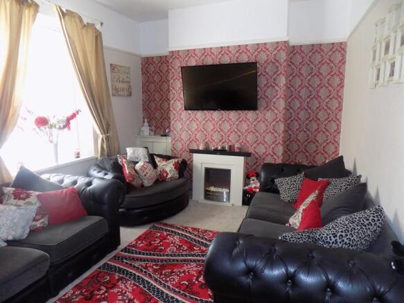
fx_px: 268
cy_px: 152
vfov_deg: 58.9
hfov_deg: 73.9
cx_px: 202
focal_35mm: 23
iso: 280
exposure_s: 1/30
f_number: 3.1
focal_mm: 4
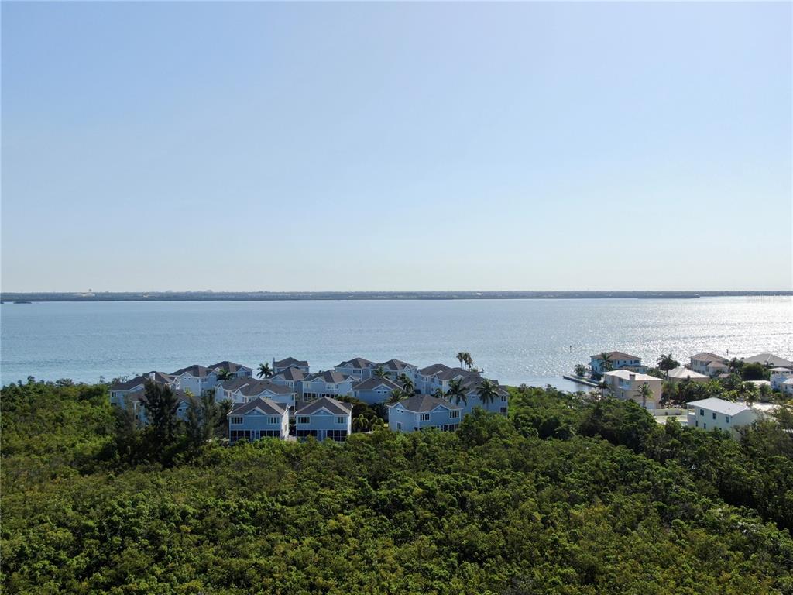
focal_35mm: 37
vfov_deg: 38.7
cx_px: 396
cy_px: 298
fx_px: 848
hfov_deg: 50.1
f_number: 3.4
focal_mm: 6.35
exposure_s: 1/1600
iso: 100
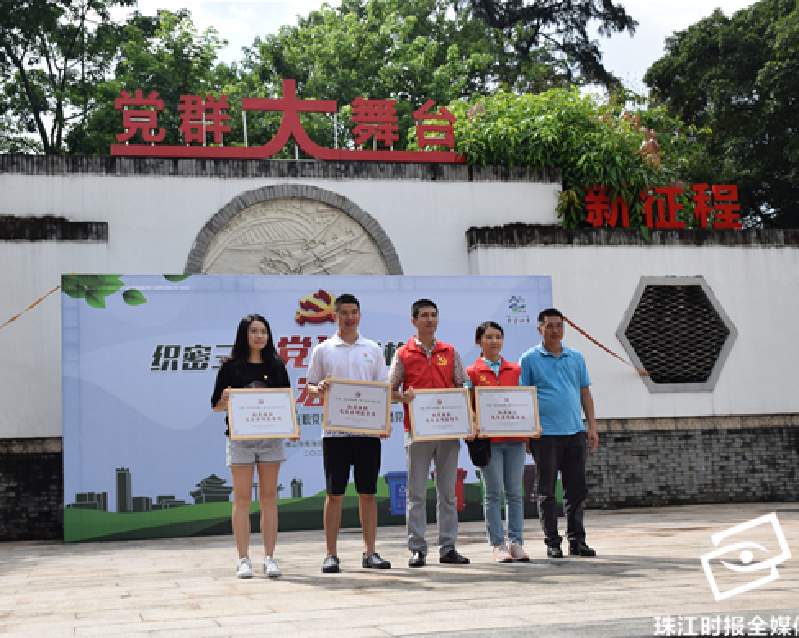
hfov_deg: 41.1
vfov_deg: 33.4
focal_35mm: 45
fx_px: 1064
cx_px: 336
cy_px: 326
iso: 400
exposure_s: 1/1600
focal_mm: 26
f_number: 6.3
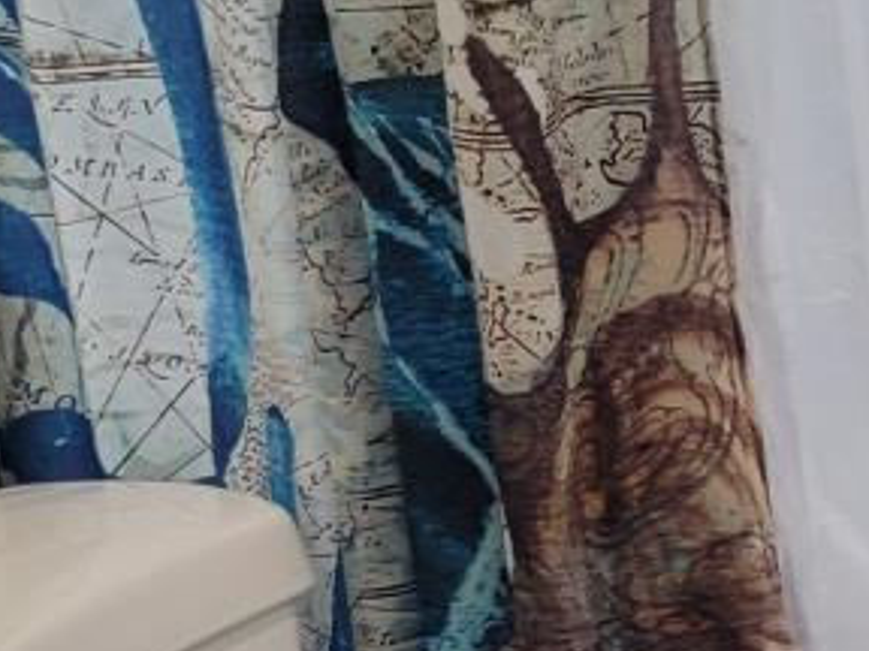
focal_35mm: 125
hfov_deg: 14.5
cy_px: 918
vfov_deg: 11.5
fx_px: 3138
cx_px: 1376
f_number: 1.8
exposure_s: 1/48.1
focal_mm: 6.7
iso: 80
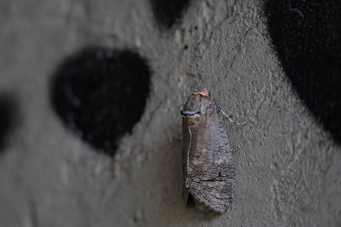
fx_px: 1421
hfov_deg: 13.7
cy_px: 114
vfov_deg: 9.1
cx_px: 170
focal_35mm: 150
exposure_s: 1/160
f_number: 5
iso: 1600
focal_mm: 150
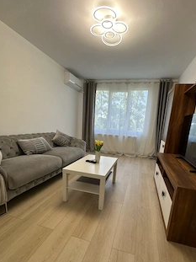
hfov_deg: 71.5
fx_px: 136
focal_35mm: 18
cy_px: 152
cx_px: 103
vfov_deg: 87.0
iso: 50
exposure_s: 1/99
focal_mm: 2.22
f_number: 2.2
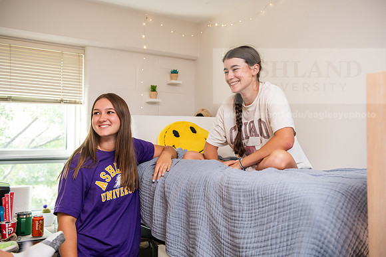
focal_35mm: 38
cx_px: 193
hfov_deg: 50.7
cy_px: 128
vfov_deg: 35.1
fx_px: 408
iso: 640
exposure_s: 1/125
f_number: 3.5
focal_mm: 38
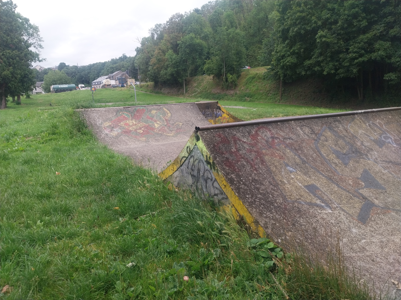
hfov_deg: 67.3
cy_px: 150
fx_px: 301
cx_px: 200
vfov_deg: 53.1
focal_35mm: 26
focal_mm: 4
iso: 25
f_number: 1.8
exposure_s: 1/168
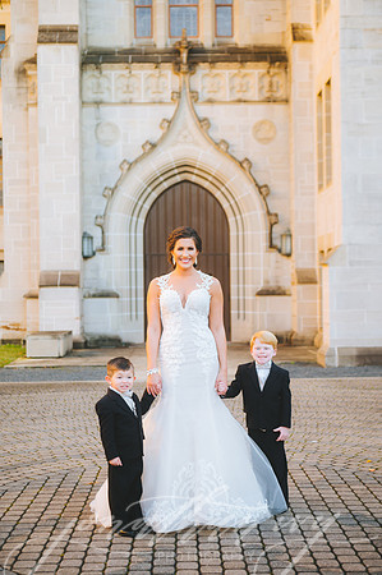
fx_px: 830
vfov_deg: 38.2
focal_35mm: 52
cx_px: 191
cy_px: 288
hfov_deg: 25.9
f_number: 3.2
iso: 500
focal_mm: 52
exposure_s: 1/250
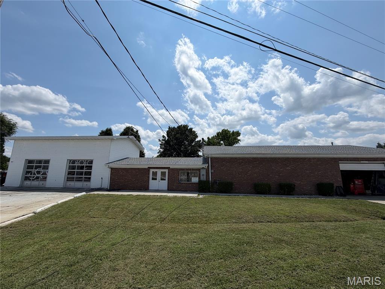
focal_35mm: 14
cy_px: 144
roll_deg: -0.7
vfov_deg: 85.7
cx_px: 192
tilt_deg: +9.9
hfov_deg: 102.1
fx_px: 156
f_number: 2.2
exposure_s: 1/2165
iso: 20
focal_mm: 2.22
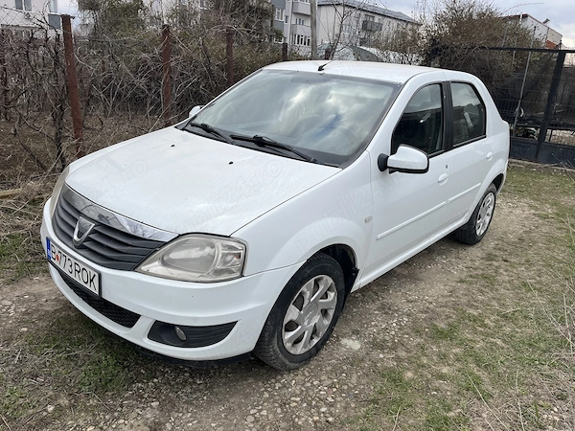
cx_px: 288
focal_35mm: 26
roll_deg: -4.4
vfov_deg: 53.1
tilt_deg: -19.5
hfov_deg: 67.3
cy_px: 216
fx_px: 432
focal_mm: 5.1
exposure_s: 1/1056
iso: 50
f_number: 1.6
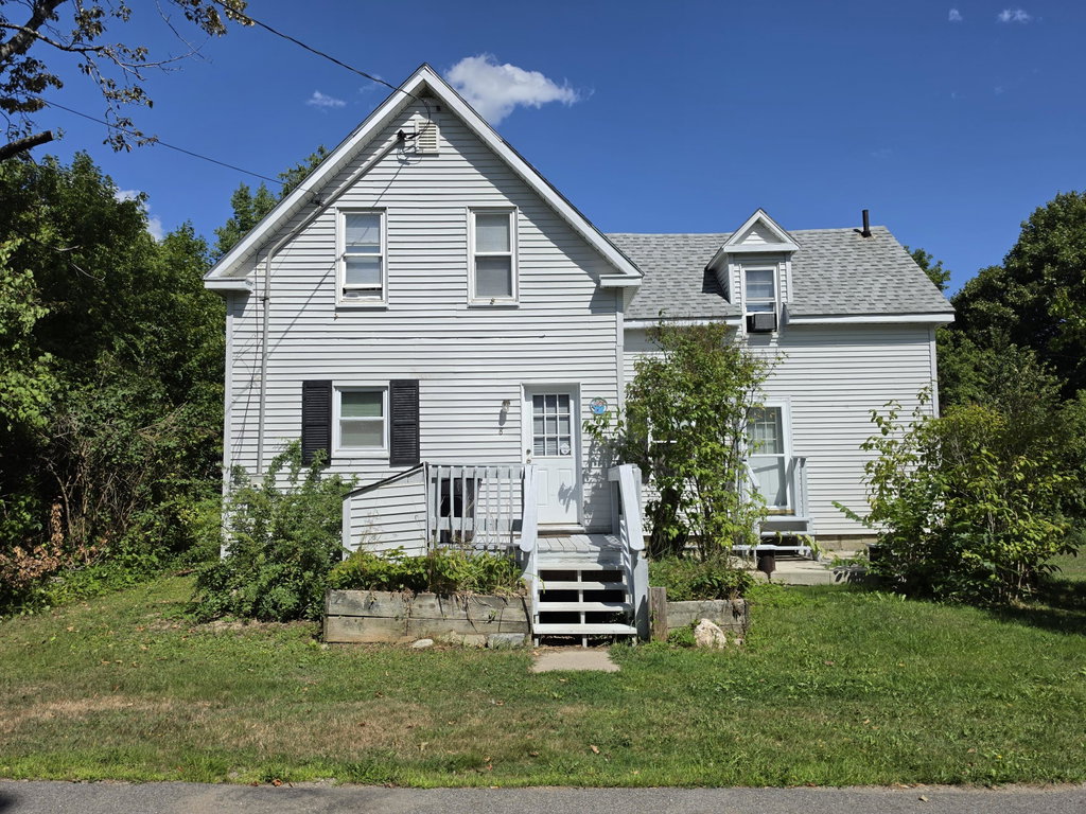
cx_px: 543
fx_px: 722
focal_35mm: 23
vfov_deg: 58.9
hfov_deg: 73.9
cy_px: 407
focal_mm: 6.5
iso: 50
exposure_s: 1/7939
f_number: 1.4
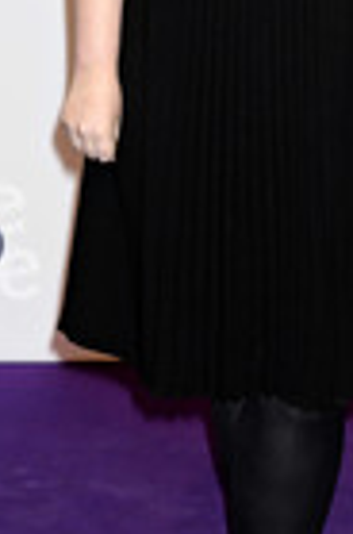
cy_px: 85
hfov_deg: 6.8
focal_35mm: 202
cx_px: 261
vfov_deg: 10.2
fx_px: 2986
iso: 640
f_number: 7.1
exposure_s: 1/160
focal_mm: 70
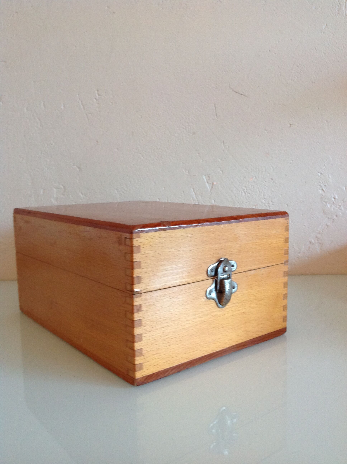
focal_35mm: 35
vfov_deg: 52.7
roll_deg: +2.0
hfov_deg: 40.6
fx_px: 469
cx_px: 174
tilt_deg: -7.4
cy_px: 232
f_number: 2.4
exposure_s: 1/17
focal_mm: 4.28
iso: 160
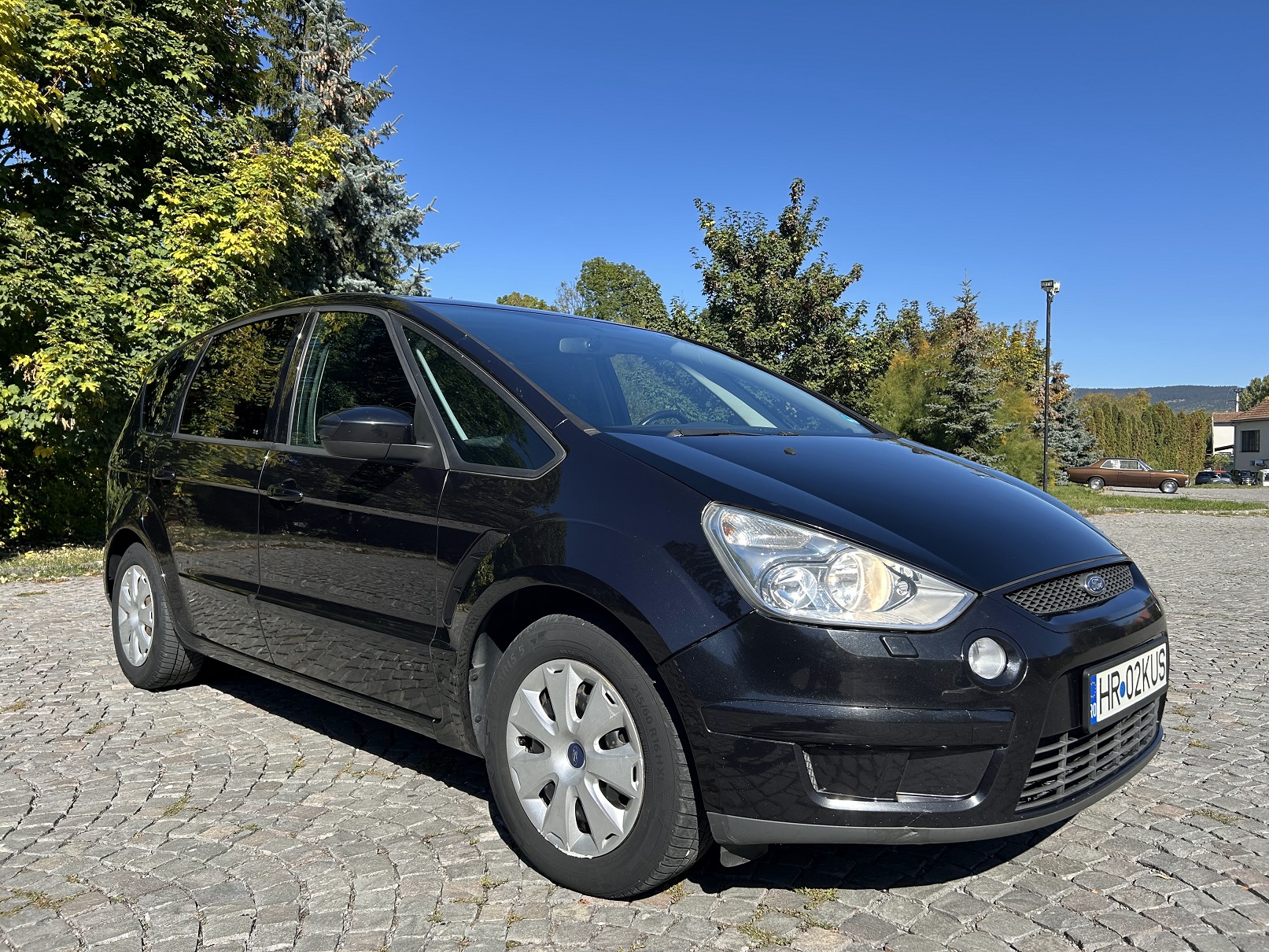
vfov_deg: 53.1
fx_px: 953
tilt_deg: -0.7
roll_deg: -0.6
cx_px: 634
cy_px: 476
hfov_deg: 67.3
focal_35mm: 26
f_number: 1.5
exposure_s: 1/2299
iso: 50
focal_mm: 5.7
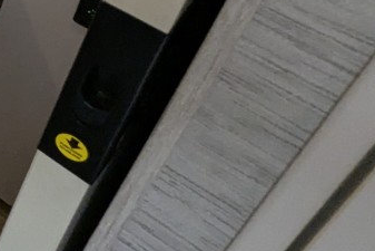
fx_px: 719
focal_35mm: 69
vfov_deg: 17.2
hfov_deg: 19.7
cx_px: -334
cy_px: -161
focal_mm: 2.35
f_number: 2.2
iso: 243
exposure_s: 1/187
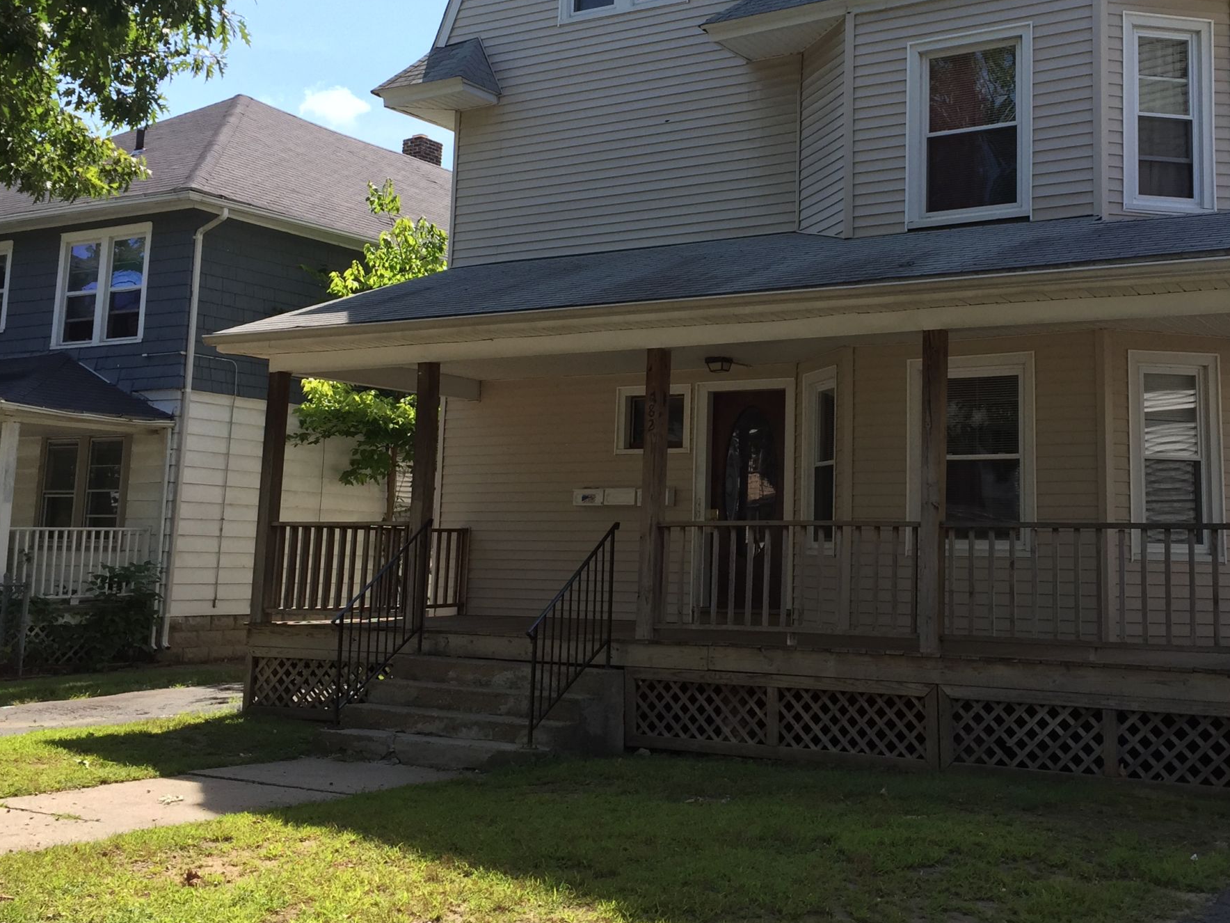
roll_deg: -1.2
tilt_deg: +8.7
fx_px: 1492
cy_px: 336
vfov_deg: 34.1
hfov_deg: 44.5
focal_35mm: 42
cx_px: 749
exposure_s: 1/842
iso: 32
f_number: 2.2
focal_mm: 4.15
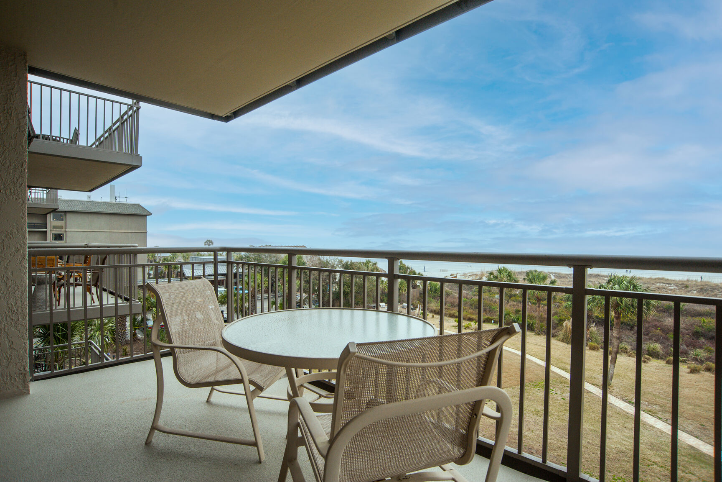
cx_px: 361
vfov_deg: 67.4
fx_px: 361
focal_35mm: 18
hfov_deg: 90.0
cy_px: 241
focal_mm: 18
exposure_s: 1/250
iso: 400
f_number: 10
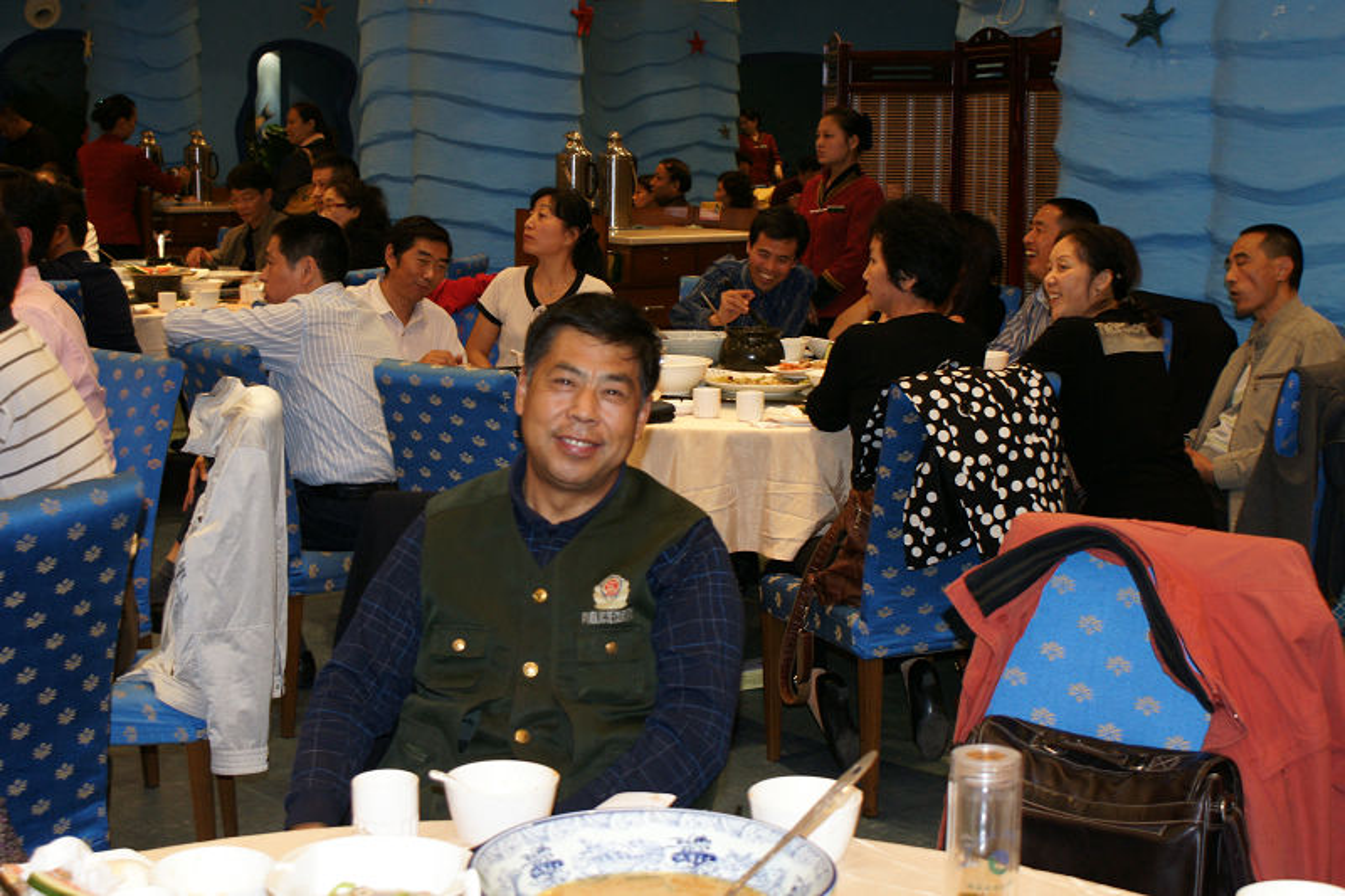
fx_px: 1961
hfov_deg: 37.9
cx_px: 672
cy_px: 448
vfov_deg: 25.7
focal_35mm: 52
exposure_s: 1/60
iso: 800
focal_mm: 35
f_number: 5.6
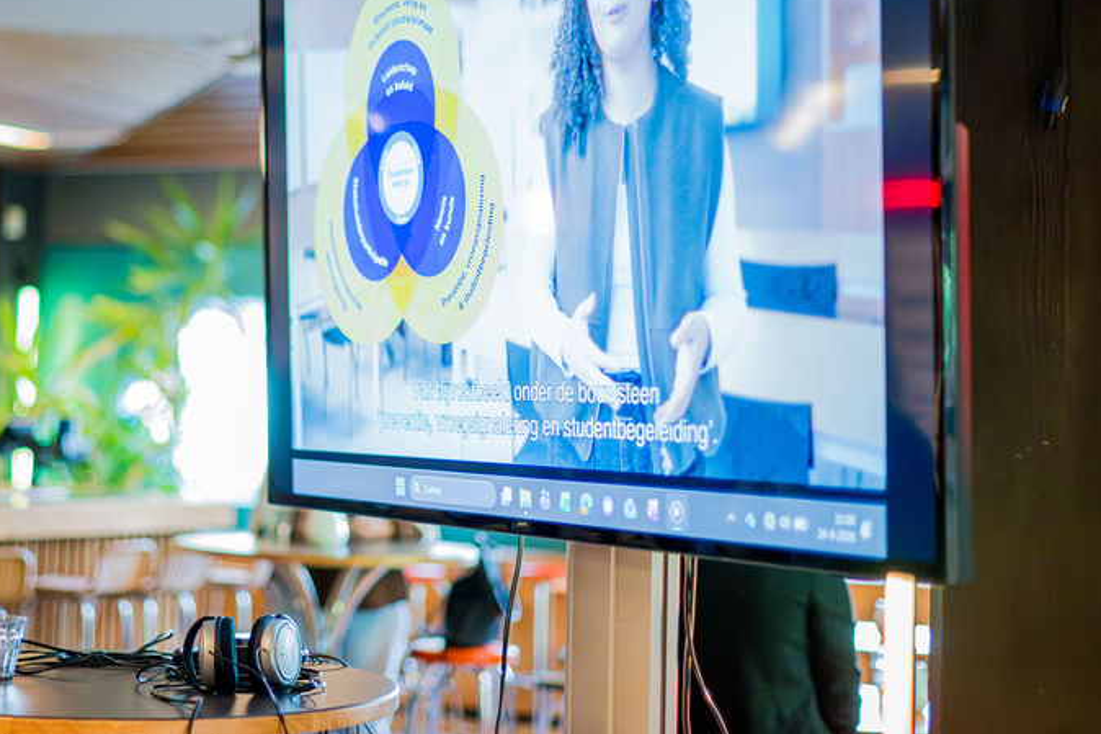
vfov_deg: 17.9
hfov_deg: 26.3
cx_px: 274
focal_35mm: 76
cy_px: 272
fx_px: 2324
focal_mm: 50
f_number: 1.4
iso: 6400
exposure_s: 1/800
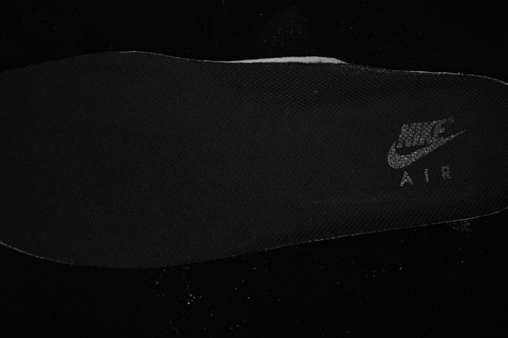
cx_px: 254
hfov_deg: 27.0
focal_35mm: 75
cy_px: 169
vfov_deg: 18.2
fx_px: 1058
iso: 160
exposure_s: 1/50
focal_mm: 50
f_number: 6.3
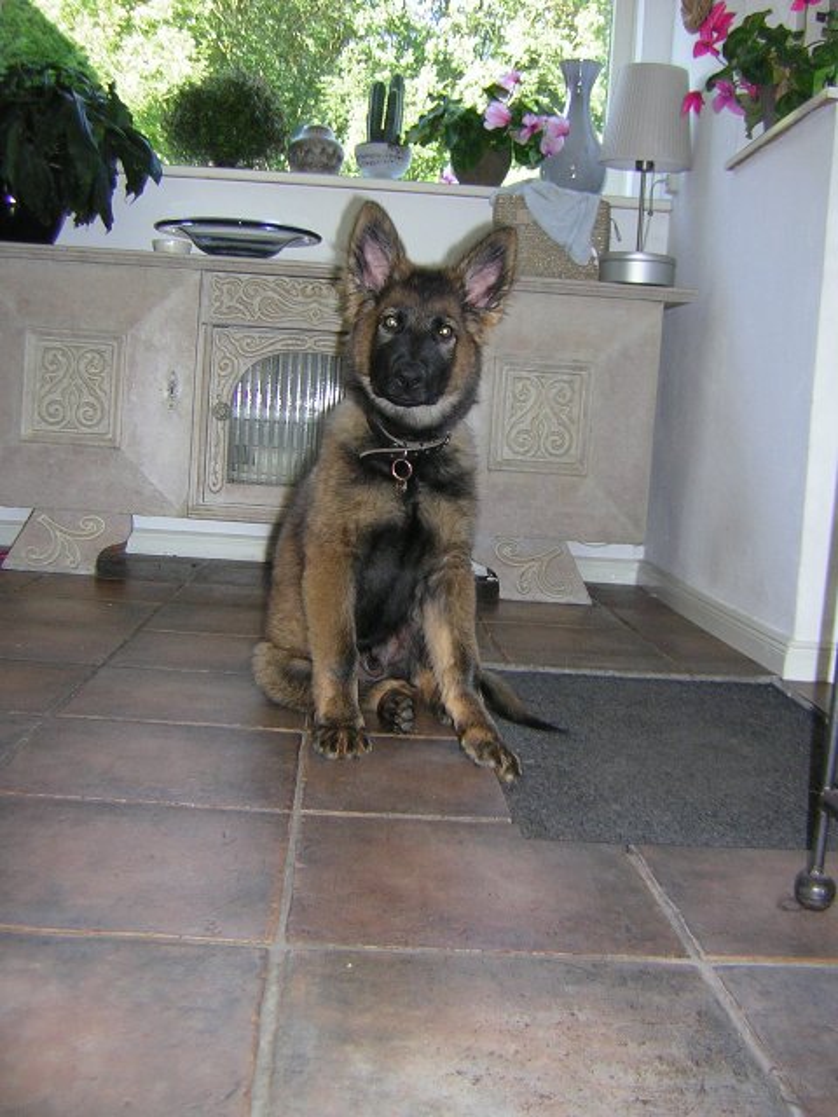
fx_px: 1162
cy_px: 558
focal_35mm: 36
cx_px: 419
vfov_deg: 51.4
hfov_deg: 39.7
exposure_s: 1/60.1
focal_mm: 4.7
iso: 64
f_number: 2.6
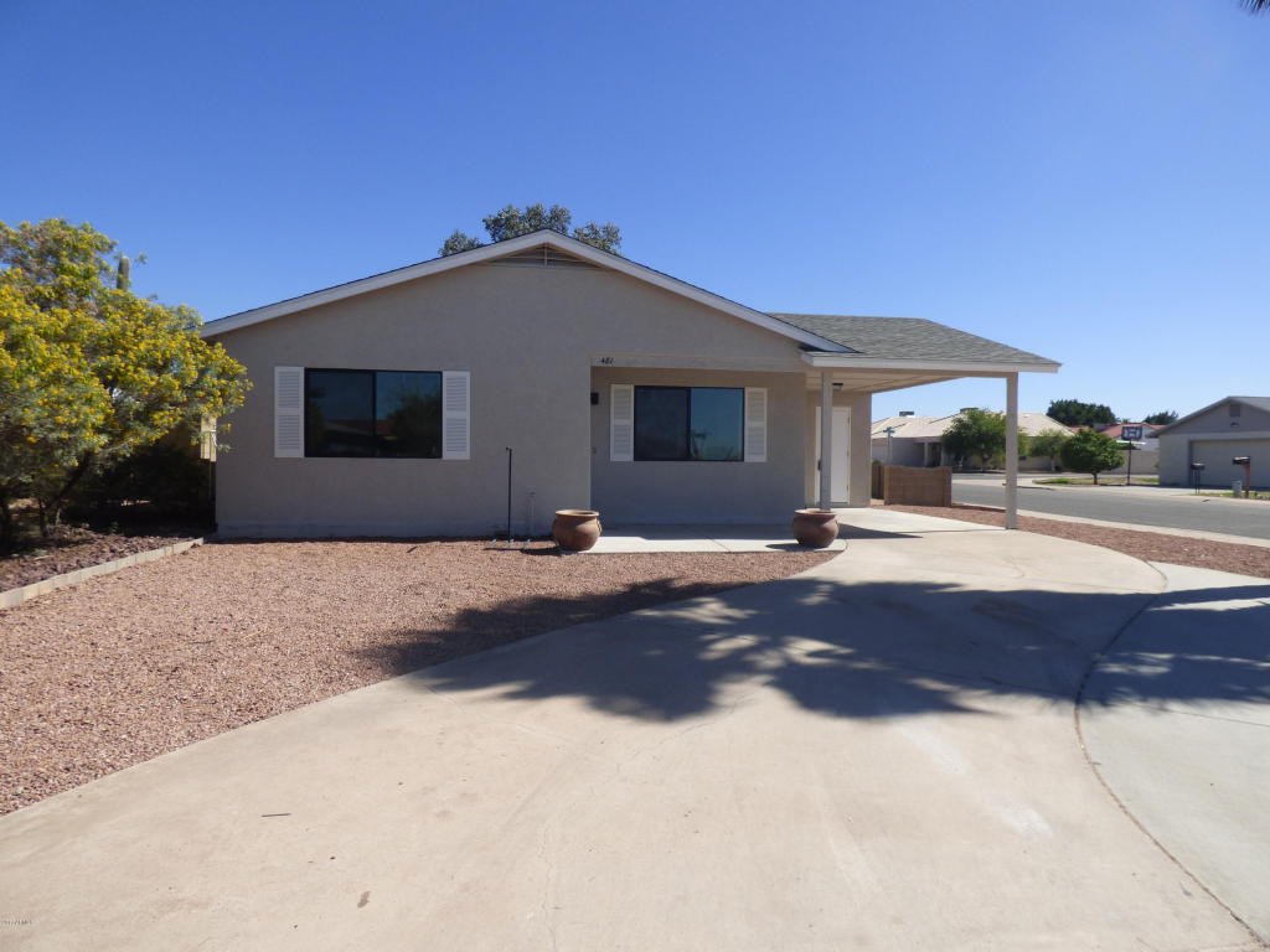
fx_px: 734
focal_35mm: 20
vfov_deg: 66.0
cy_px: 476
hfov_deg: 81.7
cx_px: 635
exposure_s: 1/1600
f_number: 3.2
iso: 100
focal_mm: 3.58
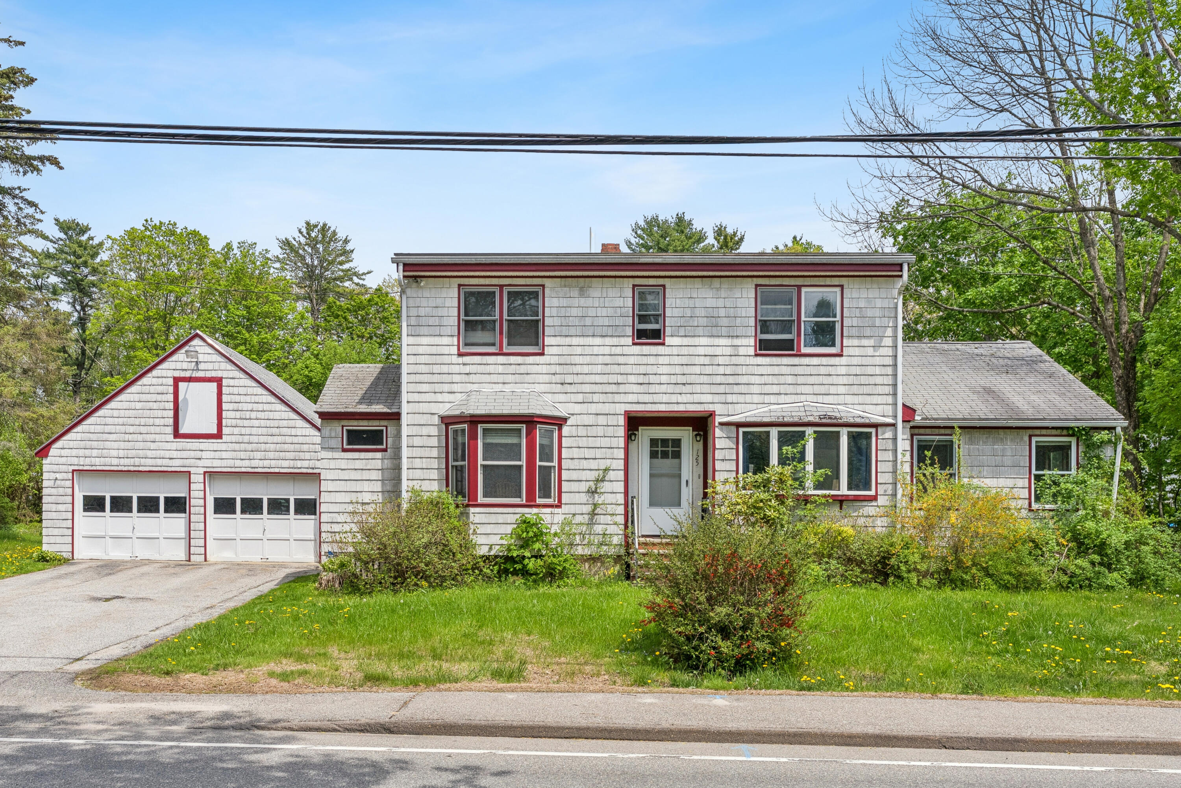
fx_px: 985
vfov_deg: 43.6
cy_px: 394
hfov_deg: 61.9
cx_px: 590
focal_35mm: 30
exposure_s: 1/1000
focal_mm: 30
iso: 320
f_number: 7.1
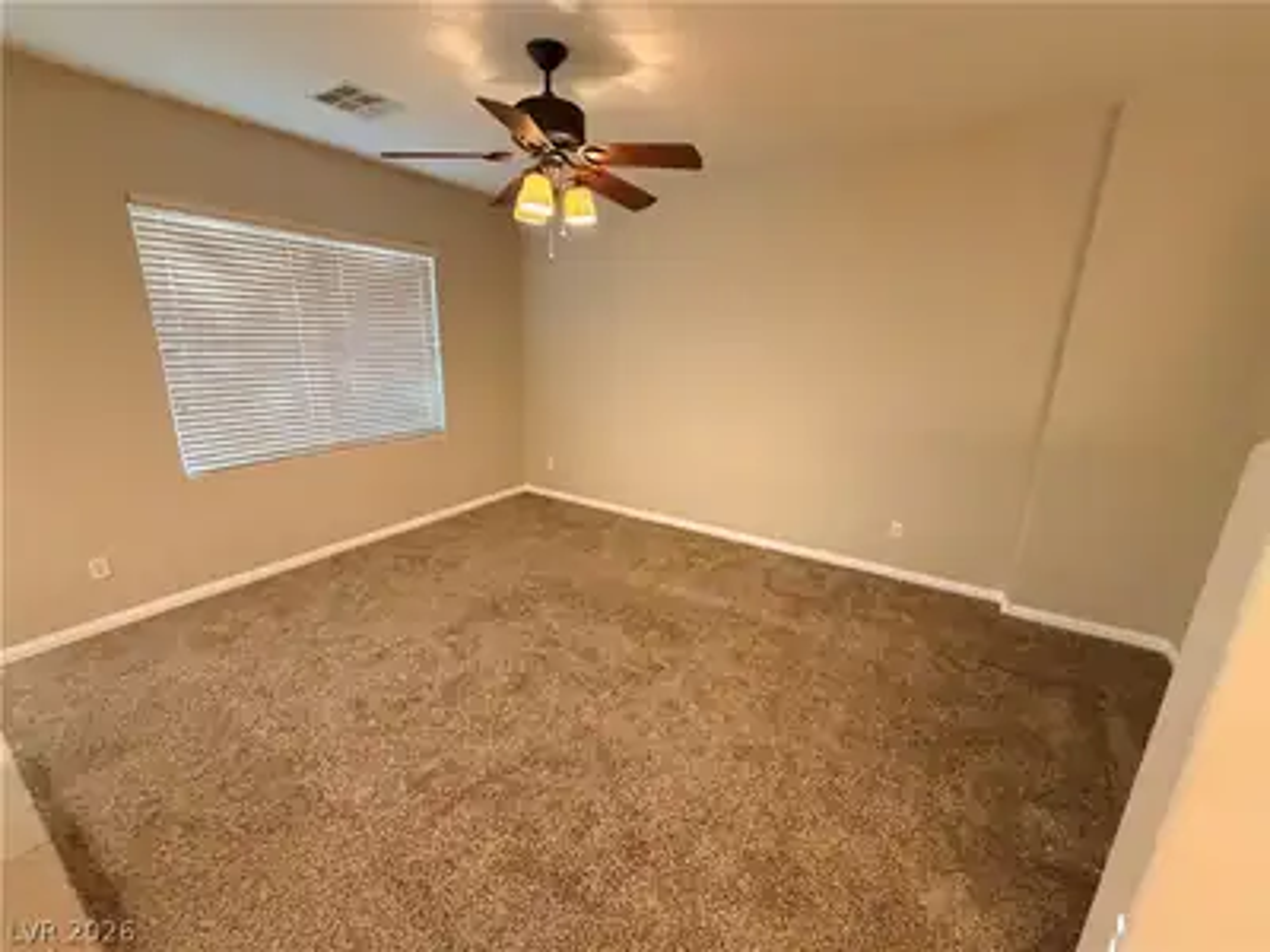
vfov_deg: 85.7
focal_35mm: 14
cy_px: 476
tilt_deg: -17.0
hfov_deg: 102.1
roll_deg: -0.7
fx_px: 514
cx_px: 635
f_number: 2.2
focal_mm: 2.22
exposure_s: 1/60
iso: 500
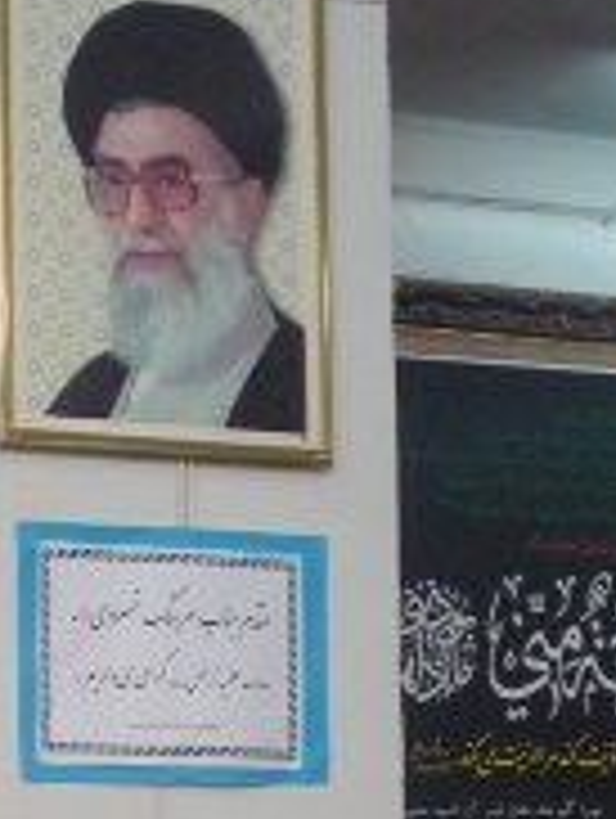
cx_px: -4
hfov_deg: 10.5
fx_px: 3314
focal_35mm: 140
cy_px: 720
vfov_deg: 14.0
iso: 400
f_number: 5.2
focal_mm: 10
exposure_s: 1/40
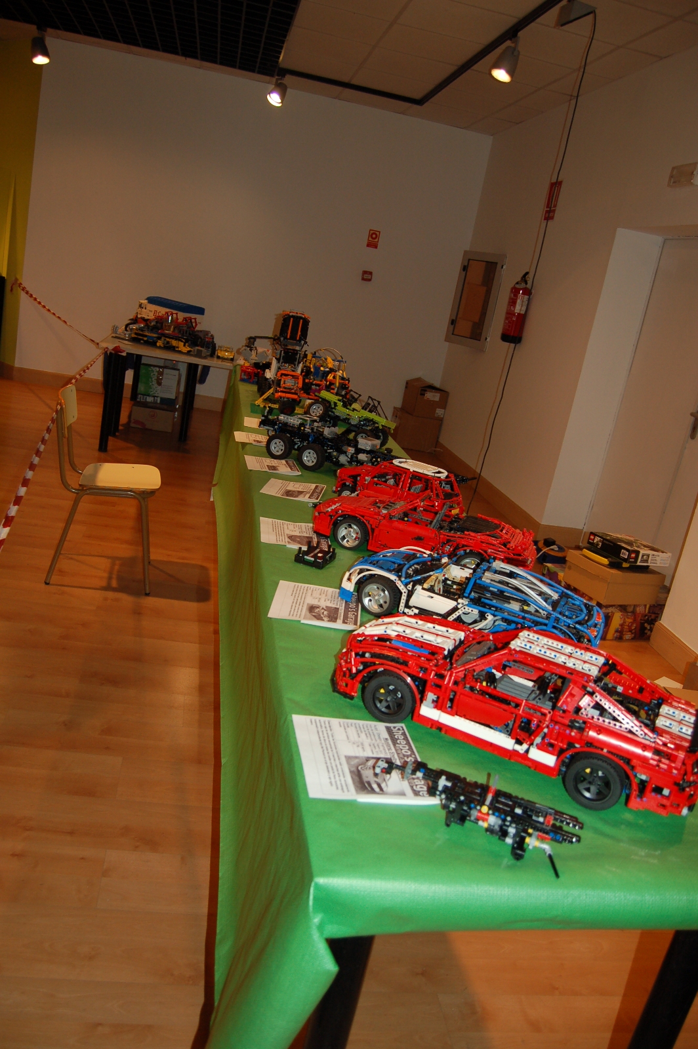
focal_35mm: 27
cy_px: 524
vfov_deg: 67.4
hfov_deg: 47.9
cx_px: 349
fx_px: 787
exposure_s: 1/60
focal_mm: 18
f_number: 3.5
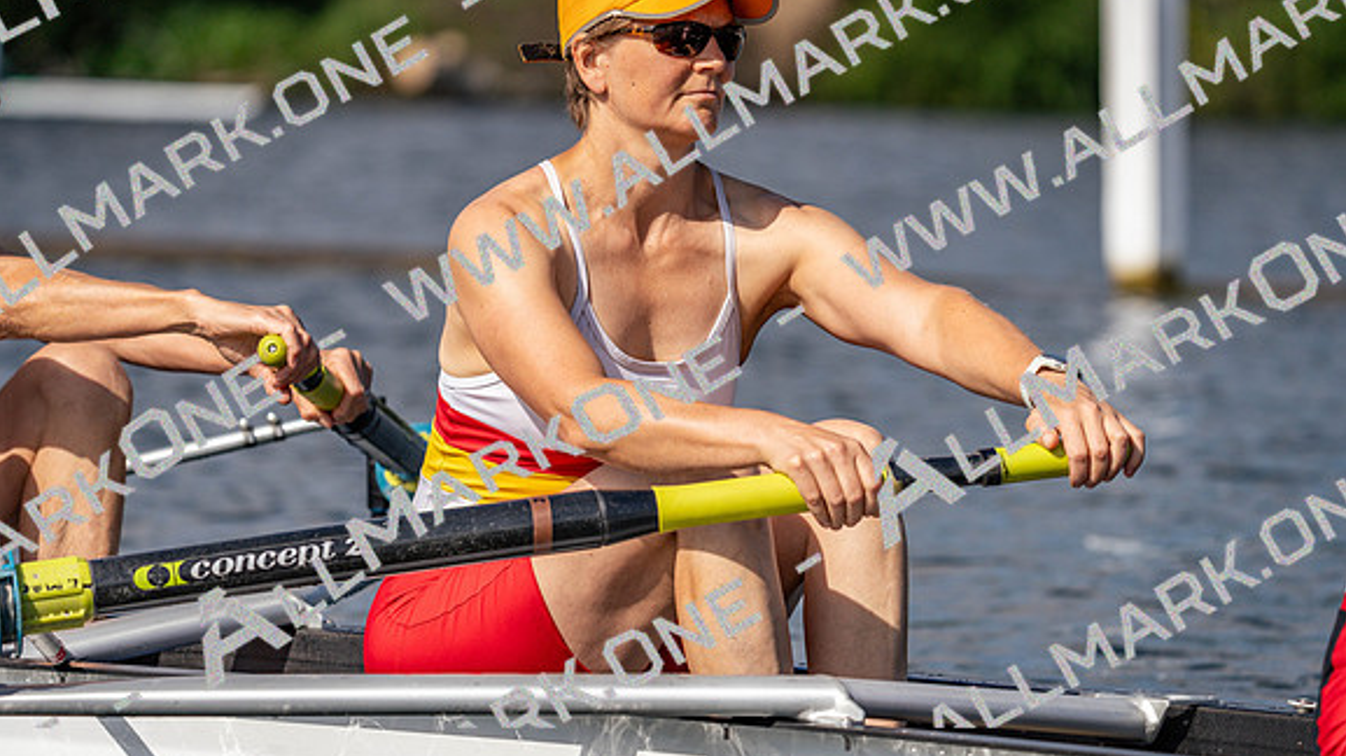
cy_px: 328
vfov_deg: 4.1
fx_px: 10524
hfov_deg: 7.3
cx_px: 672
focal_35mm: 295
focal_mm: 280
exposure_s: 1/1600
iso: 125
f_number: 5.6
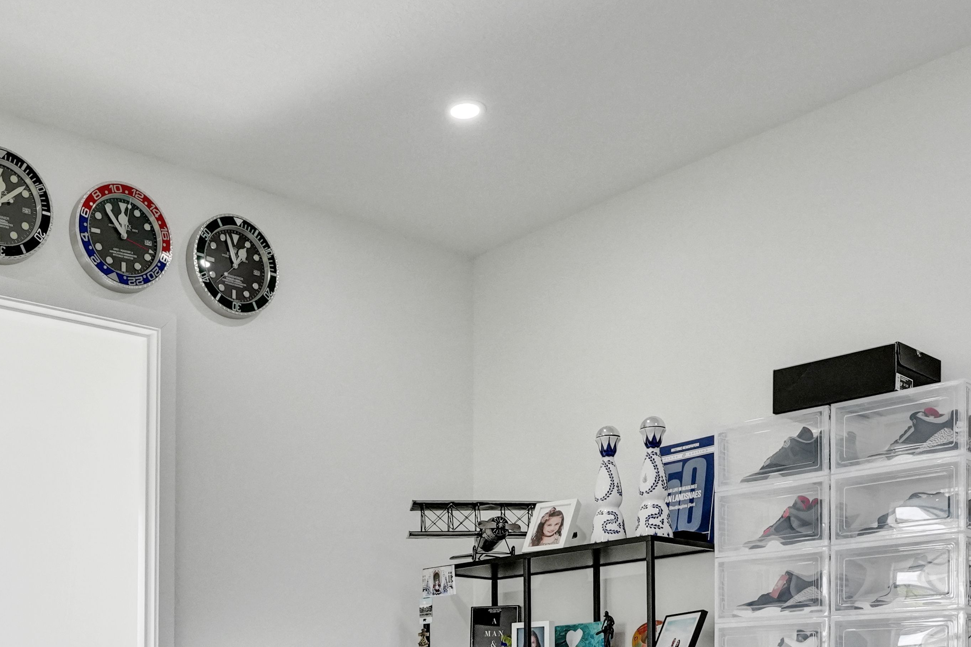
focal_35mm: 41
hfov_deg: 46.4
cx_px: 300
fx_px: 1106
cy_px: 688
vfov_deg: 29.8
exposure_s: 1/250
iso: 1600
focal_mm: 16
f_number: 7.1
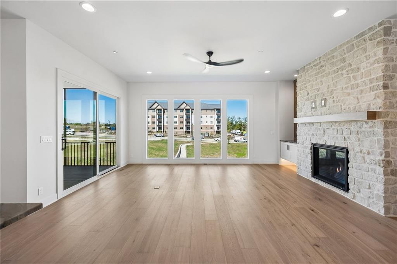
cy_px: 132
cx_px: 198
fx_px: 160
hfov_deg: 102.3
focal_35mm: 14
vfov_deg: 79.1
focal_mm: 14.5
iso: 640
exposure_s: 1/160
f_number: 6.3
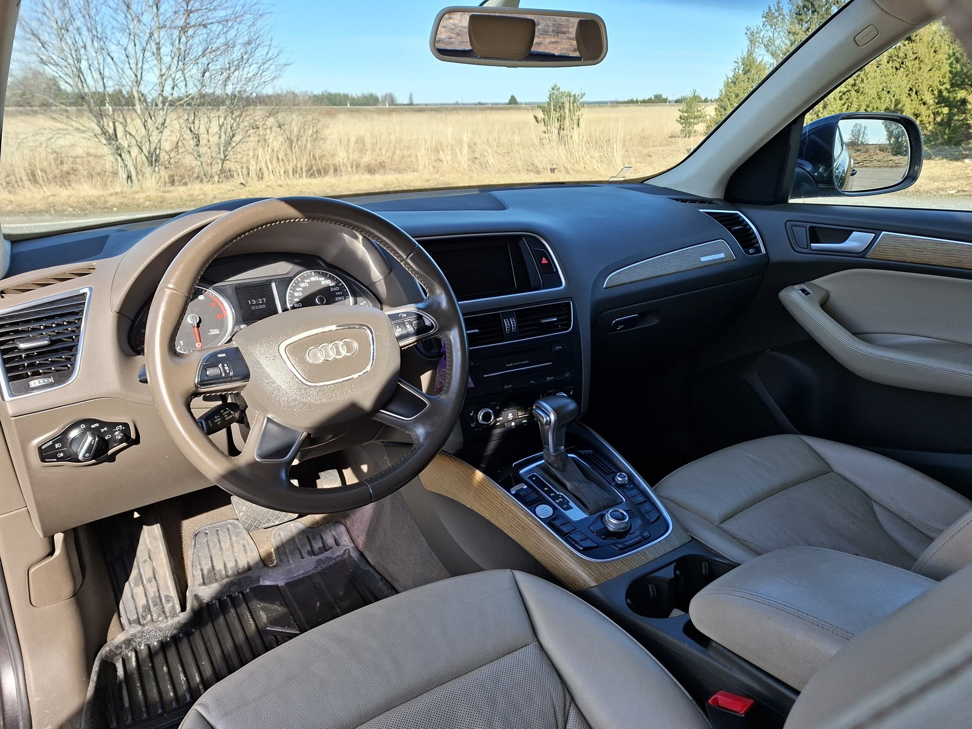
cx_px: 486
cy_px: 364
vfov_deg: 58.9
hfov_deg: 73.9
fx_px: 646
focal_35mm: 23
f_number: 1.8
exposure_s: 1/650
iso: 50
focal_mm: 5.54
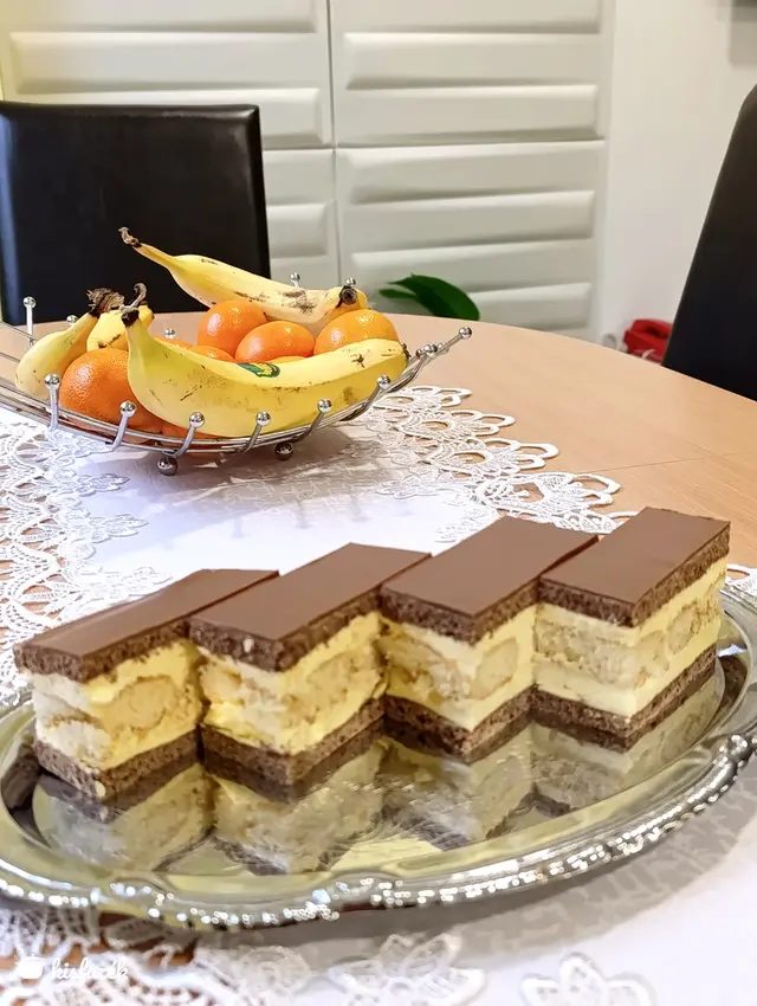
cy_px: 503
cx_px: 378
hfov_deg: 40.8
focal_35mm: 35
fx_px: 1018
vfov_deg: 52.6
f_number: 1.6
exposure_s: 1/100
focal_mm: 6.14
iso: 800
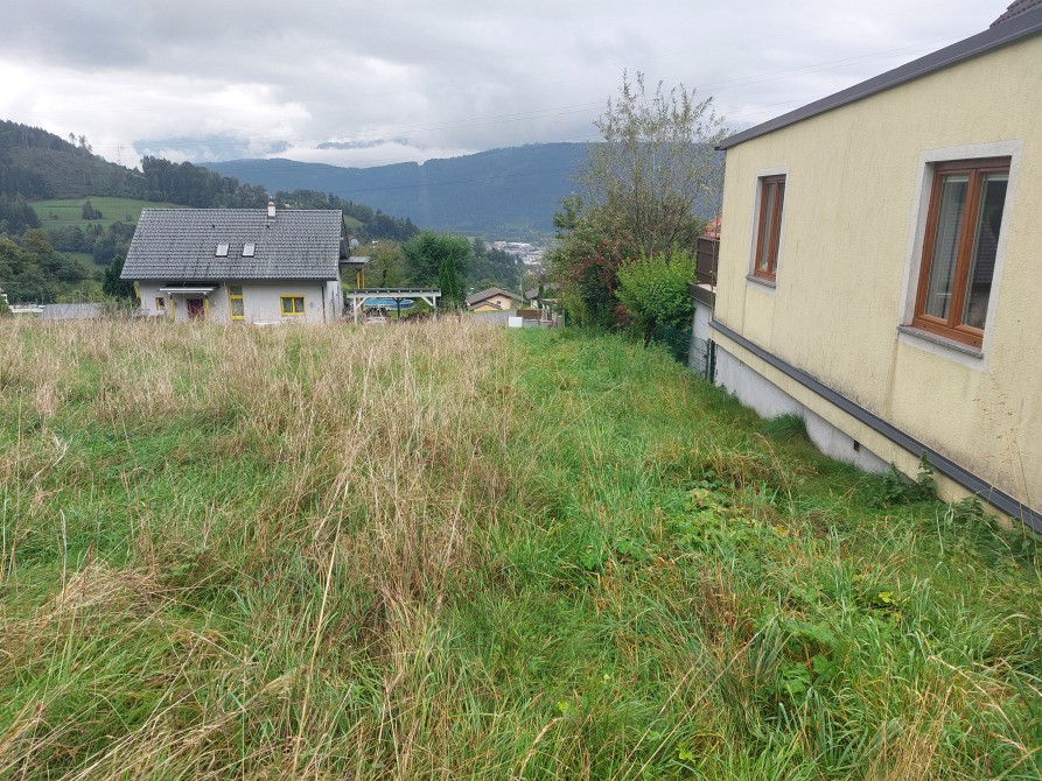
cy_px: 390
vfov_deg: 54.9
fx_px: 753
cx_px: 521
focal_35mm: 25
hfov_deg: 69.4
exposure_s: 1/182
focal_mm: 5.23
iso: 25
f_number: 1.8
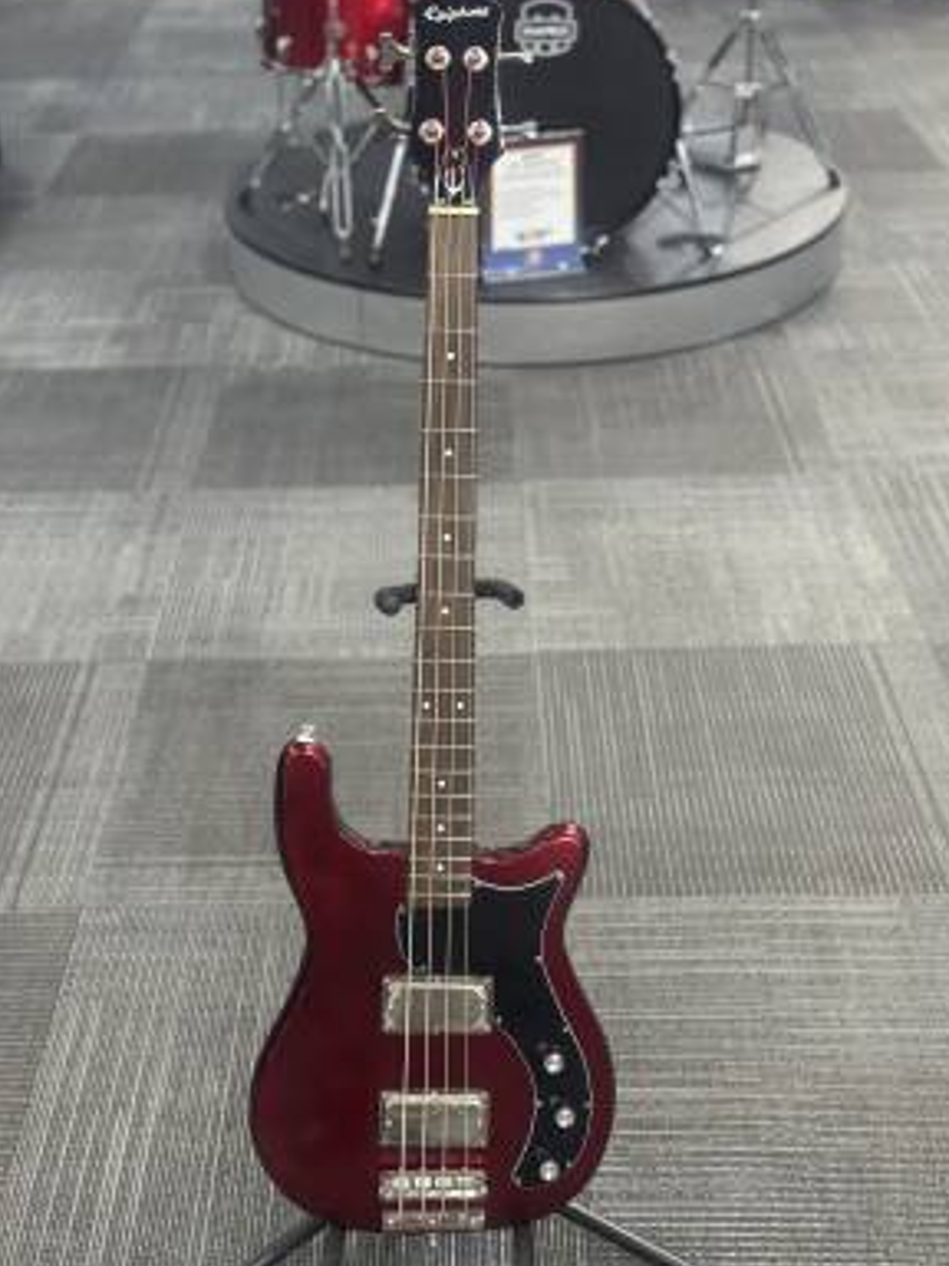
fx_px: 1828
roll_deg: +0.0
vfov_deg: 38.2
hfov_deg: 29.1
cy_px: 613
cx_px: 465
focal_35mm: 50
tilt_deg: -30.1
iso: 125
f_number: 1.78
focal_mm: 6.86
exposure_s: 1/60
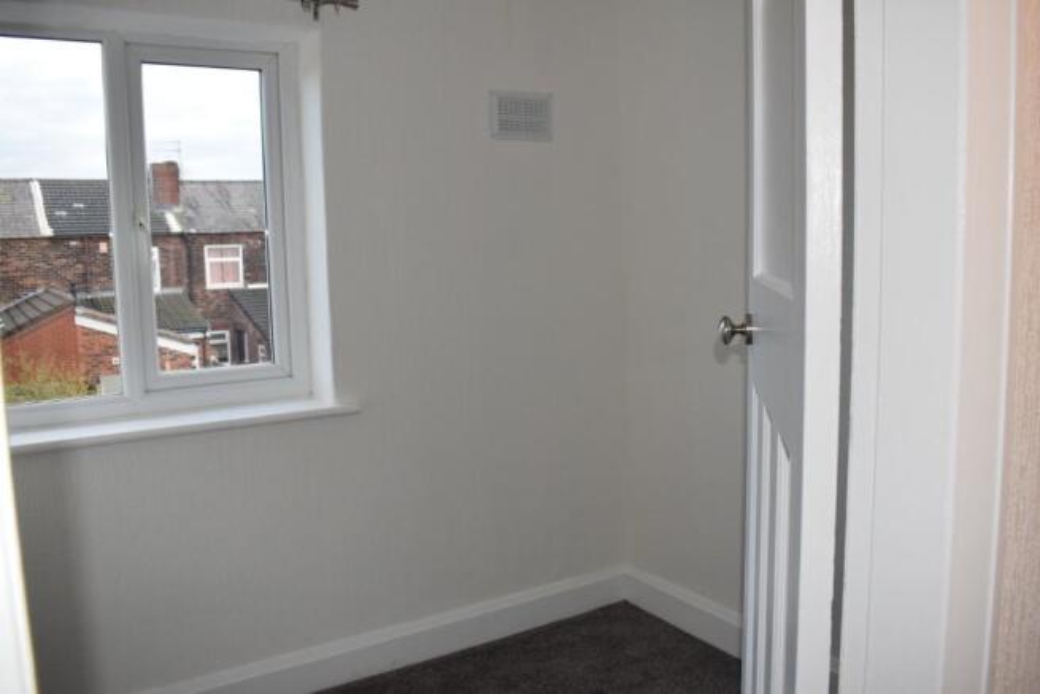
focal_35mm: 30
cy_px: 347
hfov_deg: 61.9
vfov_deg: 43.6
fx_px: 867
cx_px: 520
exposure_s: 1/125
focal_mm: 20
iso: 720
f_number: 5.6
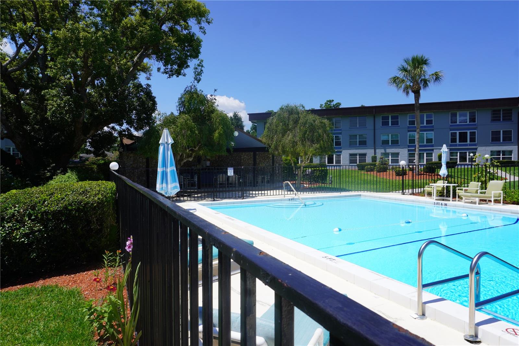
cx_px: 260
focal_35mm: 24
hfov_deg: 73.8
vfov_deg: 53.1
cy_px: 173
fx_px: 346
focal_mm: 16
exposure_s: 1/200
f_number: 10
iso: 100
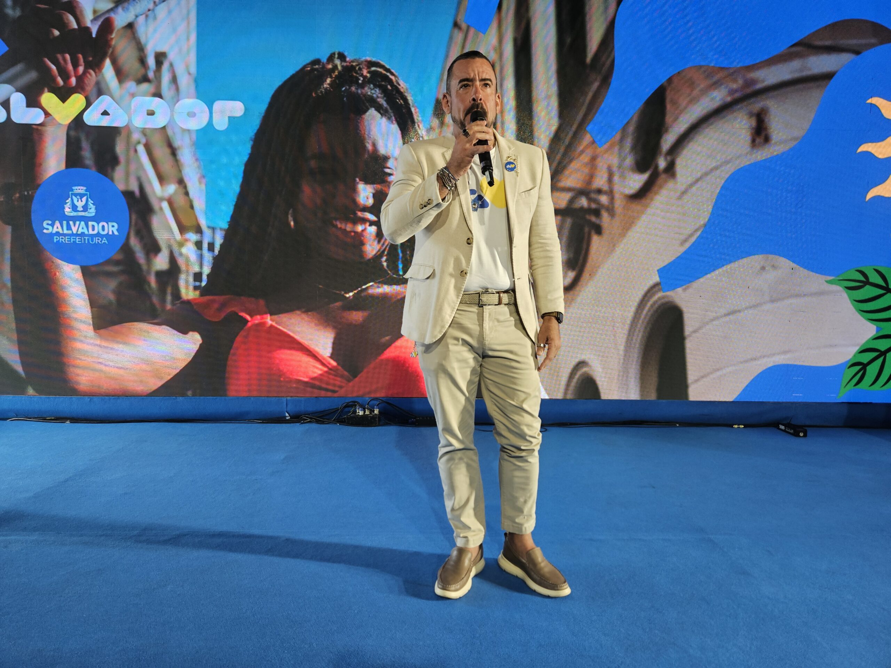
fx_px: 592
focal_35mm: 23
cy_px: 334
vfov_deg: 58.9
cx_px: 446
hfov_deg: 73.9
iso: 50
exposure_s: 1/60
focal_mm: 5.4
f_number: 1.8
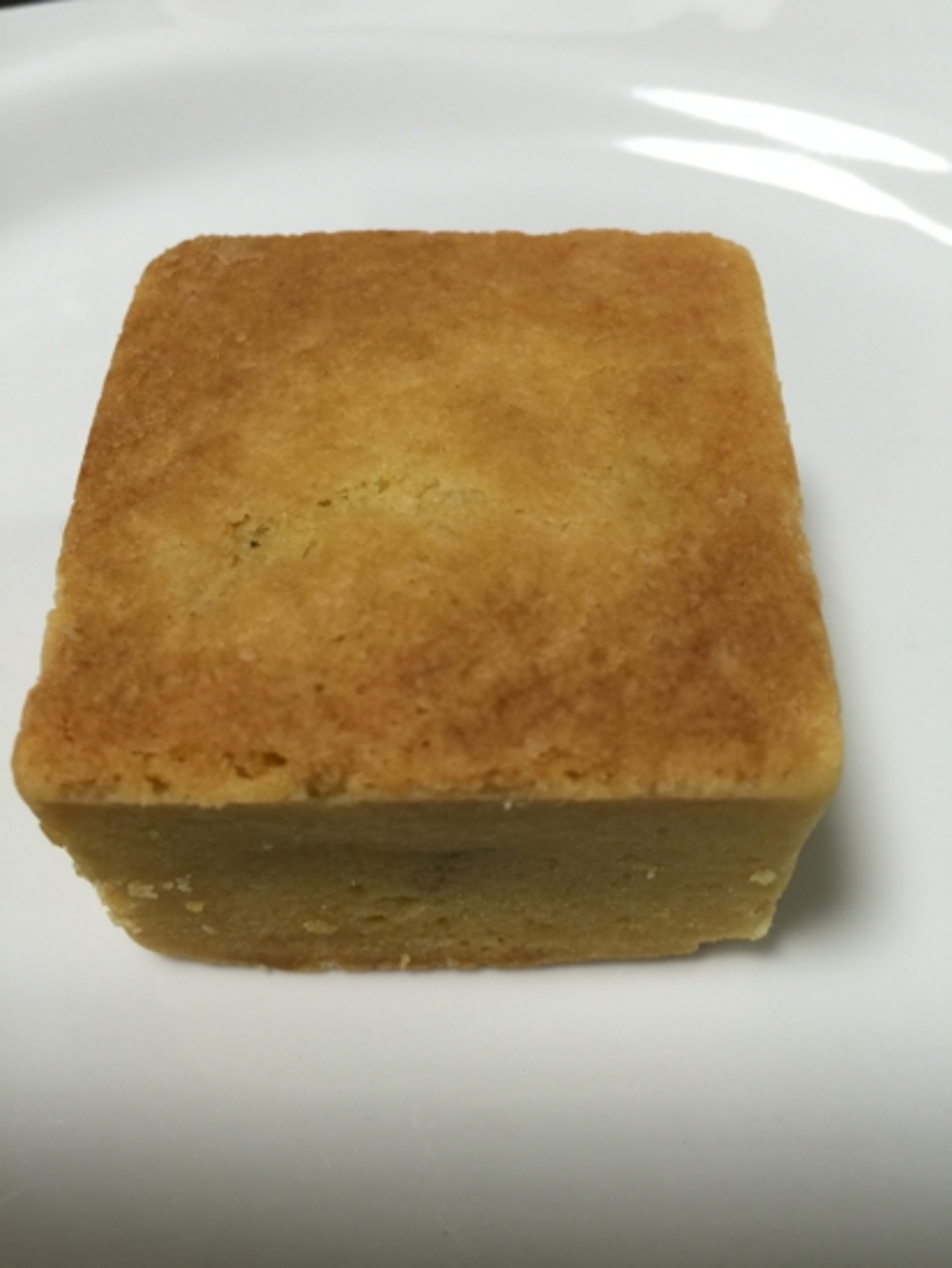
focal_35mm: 29
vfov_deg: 61.6
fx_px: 1063
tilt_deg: -54.0
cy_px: 634
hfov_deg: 48.3
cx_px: 476
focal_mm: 4.15
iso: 32
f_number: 2.2
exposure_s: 1/30
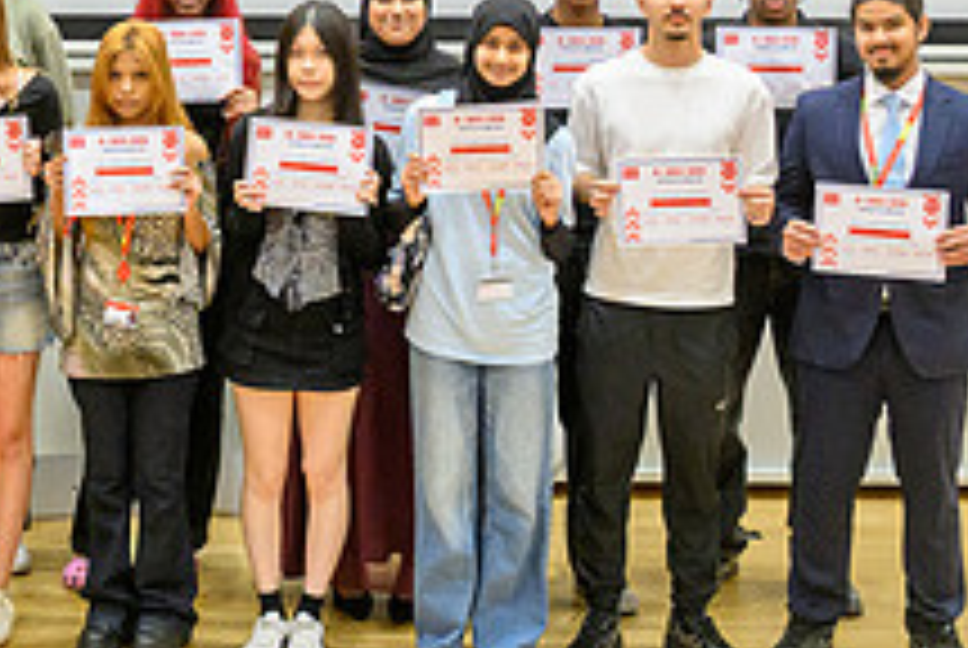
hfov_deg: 18.9
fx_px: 2827
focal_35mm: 105
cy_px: -61
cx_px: 5
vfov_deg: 12.8
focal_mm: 39
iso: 4000
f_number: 2.8
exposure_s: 1/500
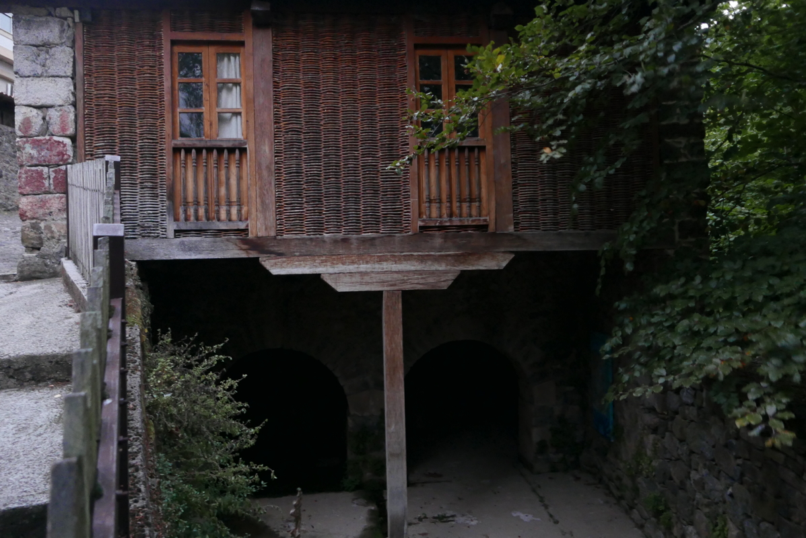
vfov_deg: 53.2
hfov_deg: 73.7
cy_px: 269
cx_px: 403
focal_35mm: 24
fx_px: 538
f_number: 1.7
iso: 1600
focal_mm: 10.9
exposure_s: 1/25
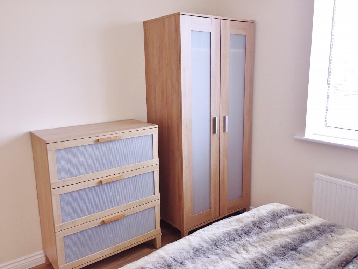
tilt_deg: -11.3
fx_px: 300
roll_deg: +0.9
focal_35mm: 29
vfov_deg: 48.2
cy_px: 134
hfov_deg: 61.7
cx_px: 179
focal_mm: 4.15
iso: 64
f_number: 2.2
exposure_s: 1/33
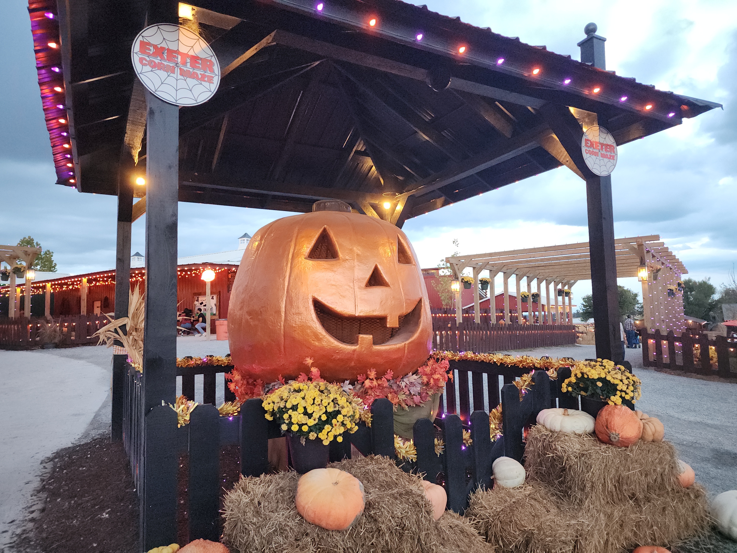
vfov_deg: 58.9
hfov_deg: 73.9
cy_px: 276
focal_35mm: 23
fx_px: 490
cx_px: 368
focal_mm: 6.4
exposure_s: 1/120
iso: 500
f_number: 1.8
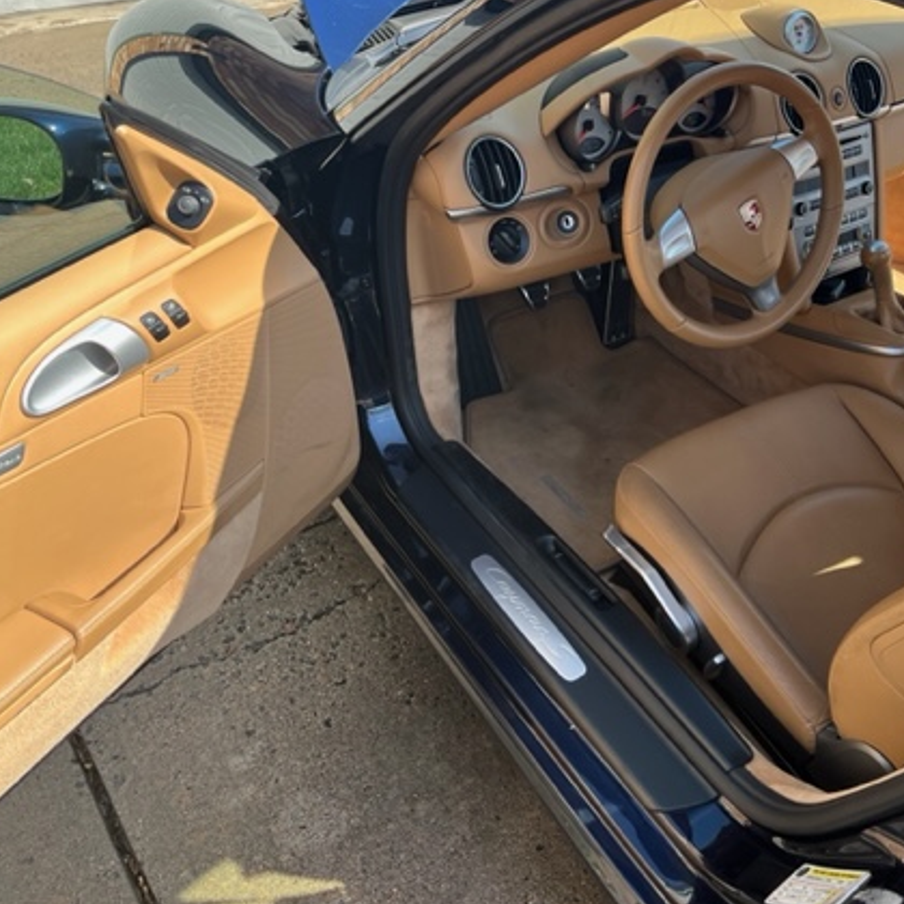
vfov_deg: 47.2
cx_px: 654
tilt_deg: -31.6
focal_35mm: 35
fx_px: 1034
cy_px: 407
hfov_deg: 45.9
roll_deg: -1.3
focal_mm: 5.1
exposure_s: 1/558
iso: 50
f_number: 1.6
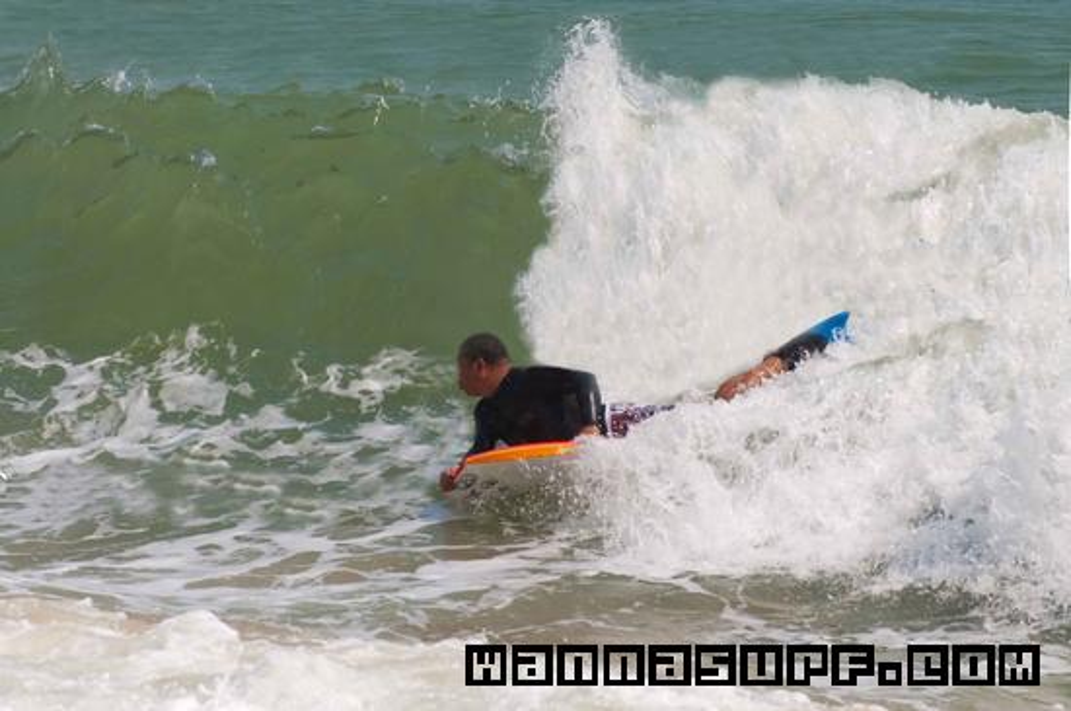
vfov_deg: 5.1
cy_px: 356
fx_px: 8021
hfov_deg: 7.6
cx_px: 536
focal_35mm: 270
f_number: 7.1
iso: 100
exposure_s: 1/800
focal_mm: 180
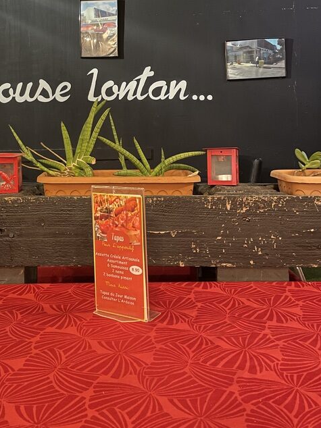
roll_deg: +2.3
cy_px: 129
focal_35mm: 42
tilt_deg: +0.3
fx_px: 520
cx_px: 97
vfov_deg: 43.9
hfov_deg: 33.9
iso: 400
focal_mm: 4.2
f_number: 1.6
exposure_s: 1/8
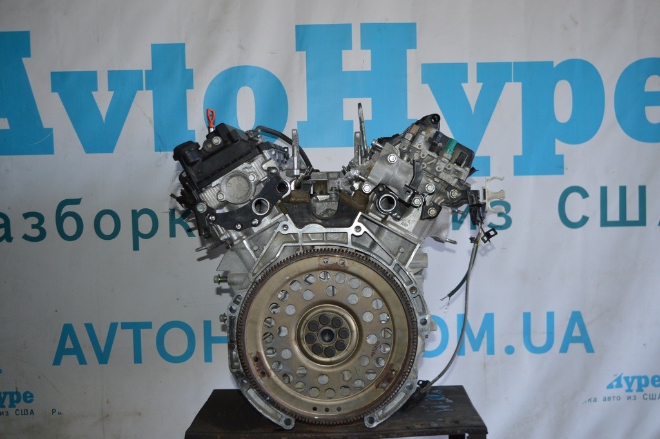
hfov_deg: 49.6
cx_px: 330
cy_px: 220
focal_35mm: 39
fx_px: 714
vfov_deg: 34.2
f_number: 4
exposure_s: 1/60
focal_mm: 26
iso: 560
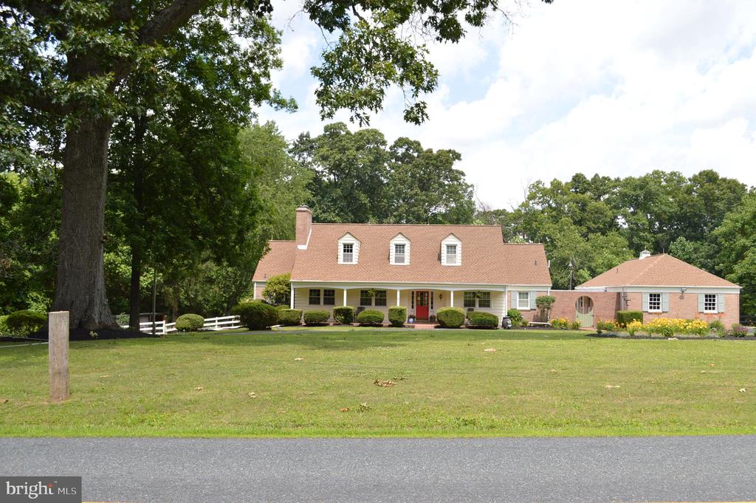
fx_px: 692
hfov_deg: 57.3
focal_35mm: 33
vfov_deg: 39.9
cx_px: 378
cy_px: 252
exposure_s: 1/160
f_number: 6.3
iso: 100
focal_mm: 22
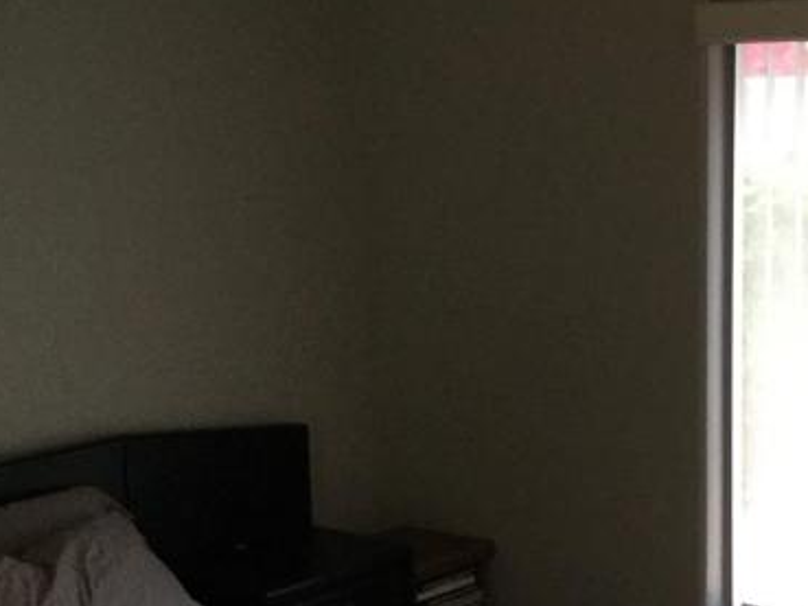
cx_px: 442
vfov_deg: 16.9
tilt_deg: -15.3
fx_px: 2008
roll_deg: +1.4
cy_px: 571
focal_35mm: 86
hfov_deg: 22.7
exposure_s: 1/30
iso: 40
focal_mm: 3.3
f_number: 2.4
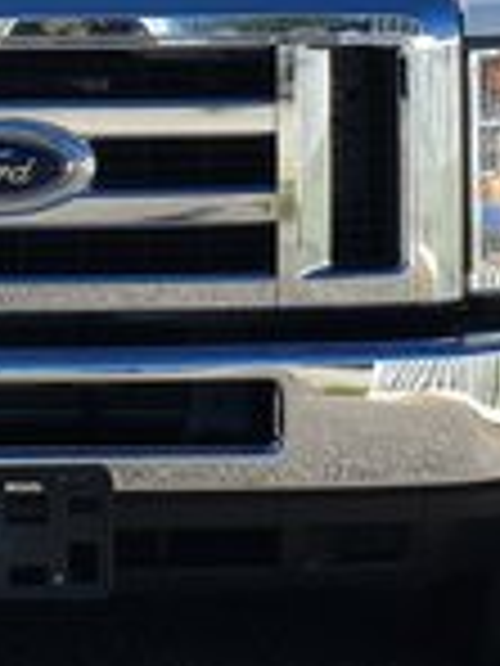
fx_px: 3024
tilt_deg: -2.0
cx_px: -54
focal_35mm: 157
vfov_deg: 12.2
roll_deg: -0.8
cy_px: -238
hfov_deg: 9.4
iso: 25
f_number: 2.2
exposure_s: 1/1183
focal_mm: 4.15
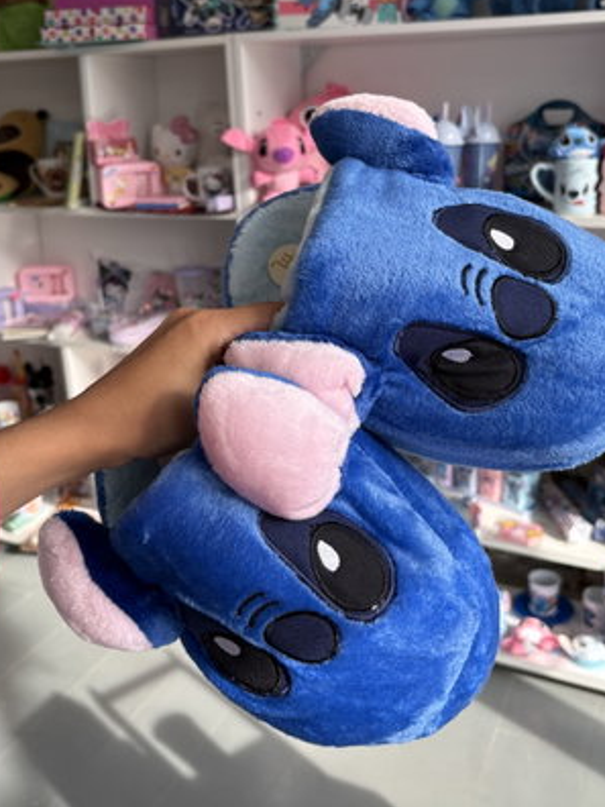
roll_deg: +2.8
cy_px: 339
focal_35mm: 35
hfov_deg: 40.7
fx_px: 816
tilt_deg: -16.6
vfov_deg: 52.4
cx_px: 316
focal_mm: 5.96
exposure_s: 1/355
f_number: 1.6
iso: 50
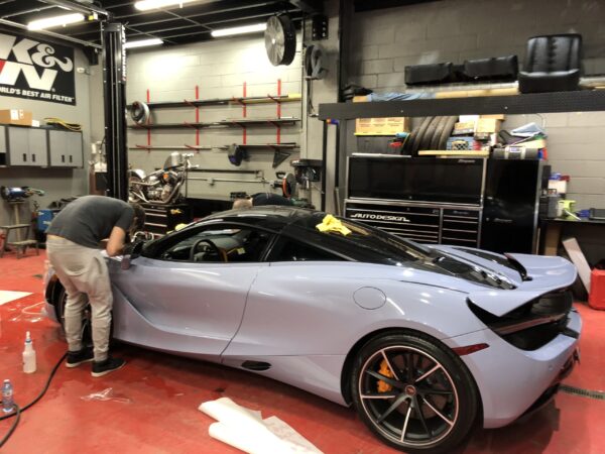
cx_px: 302
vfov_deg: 49.7
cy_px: 227
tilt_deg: -6.2
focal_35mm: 28
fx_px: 489
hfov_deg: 63.4
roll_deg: +1.0
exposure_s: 1/15
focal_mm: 4
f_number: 1.8
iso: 40
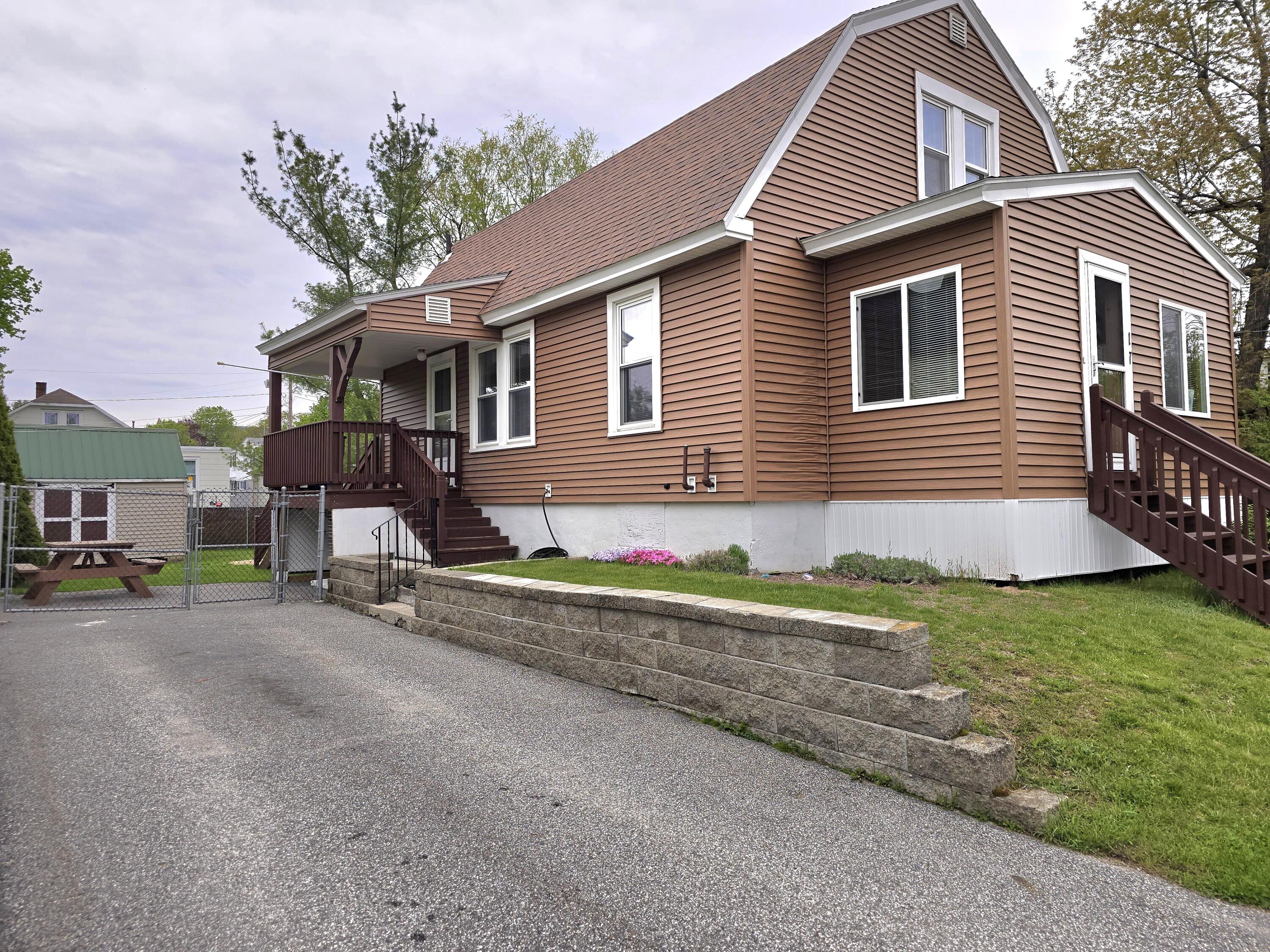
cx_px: 635
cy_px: 476
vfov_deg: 58.9
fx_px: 844
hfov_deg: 73.9
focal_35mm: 23
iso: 12
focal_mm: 6.3
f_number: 1.7
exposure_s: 1/714
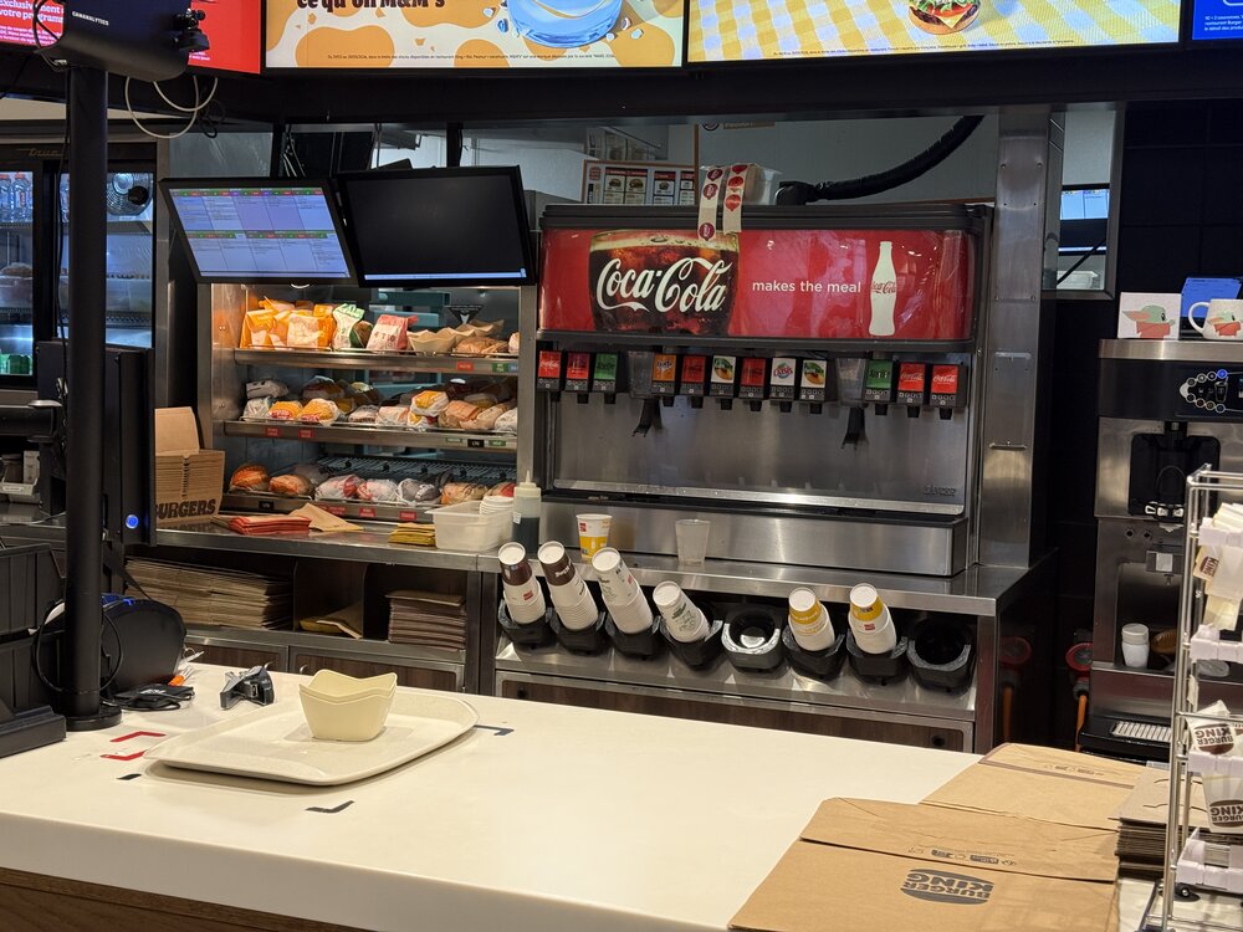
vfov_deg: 30.3
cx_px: 622
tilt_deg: -5.2
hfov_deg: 39.7
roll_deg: -1.7
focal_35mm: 48
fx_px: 1724
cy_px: 466
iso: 80
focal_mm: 6.76
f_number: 1.78
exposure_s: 1/43
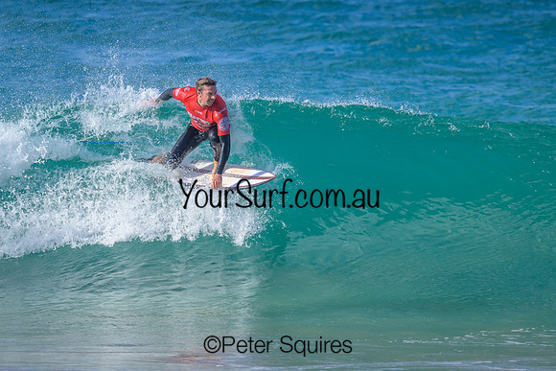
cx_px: 220
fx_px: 16967
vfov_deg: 1.3
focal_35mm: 1098
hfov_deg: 1.9
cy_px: 159
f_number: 6.3
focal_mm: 800
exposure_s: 1/2000
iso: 360
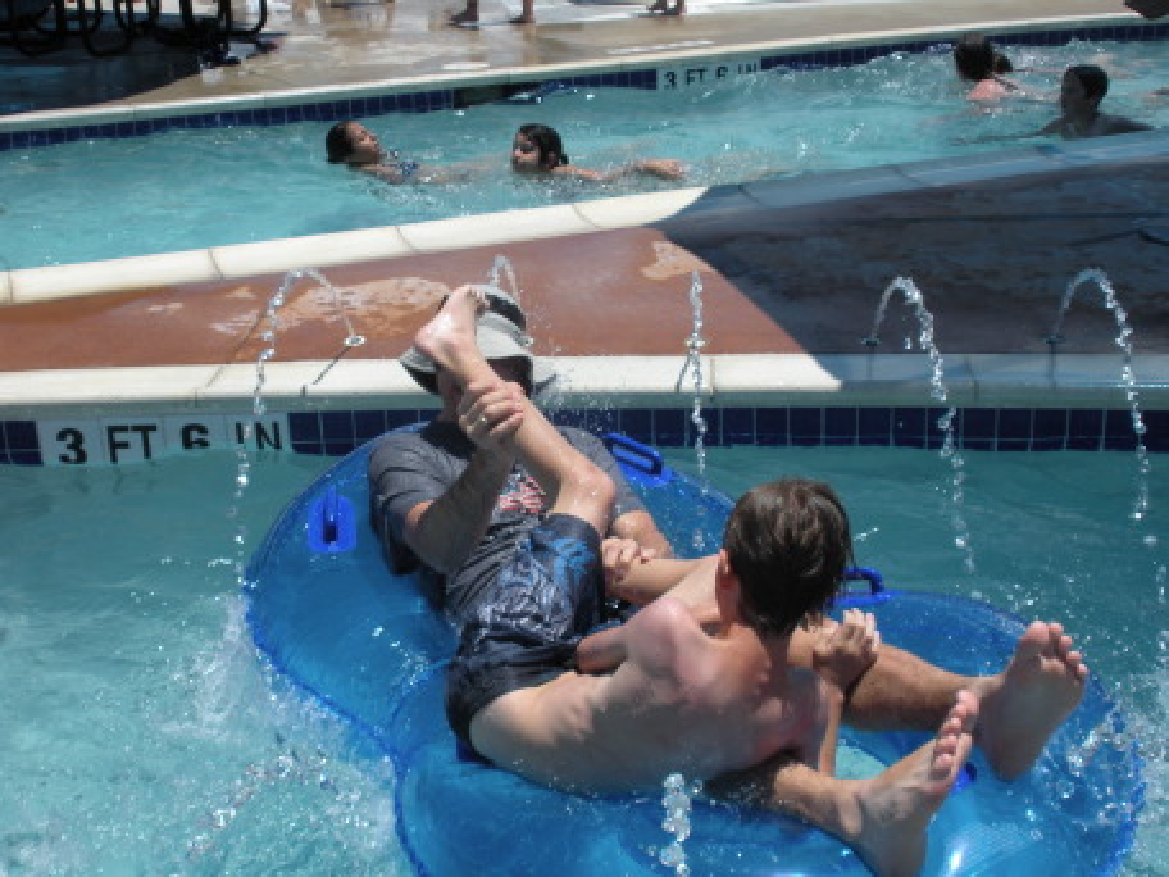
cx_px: 584
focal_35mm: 52
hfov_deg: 36.8
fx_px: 1756
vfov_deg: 28.0
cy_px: 438
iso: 64
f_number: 4.4
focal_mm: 9.1
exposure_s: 1/747
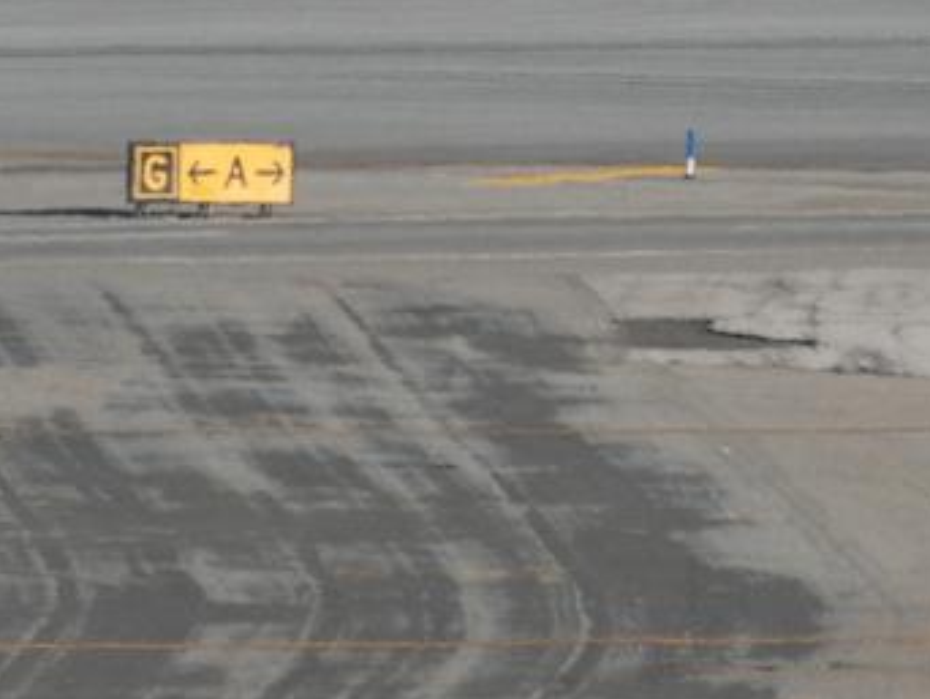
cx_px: 506
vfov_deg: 1.1
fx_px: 37451
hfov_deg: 1.4
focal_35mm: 1393
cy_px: -476
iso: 200
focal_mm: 220
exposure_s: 1/800
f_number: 5.6
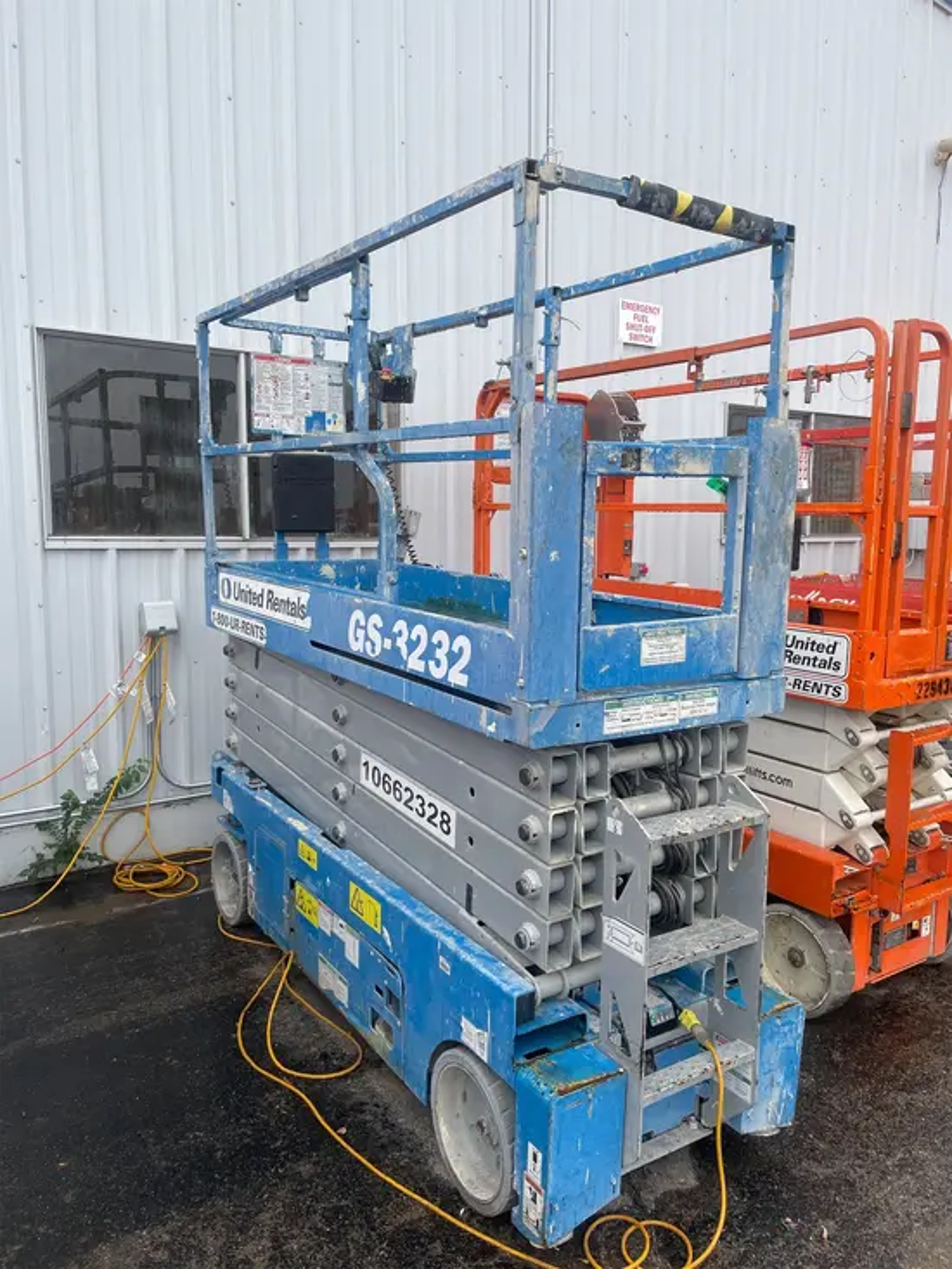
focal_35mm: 26
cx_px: 476
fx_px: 953
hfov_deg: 53.1
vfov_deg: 67.3
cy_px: 634
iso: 32
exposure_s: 1/556
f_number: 1.6
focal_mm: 4.2
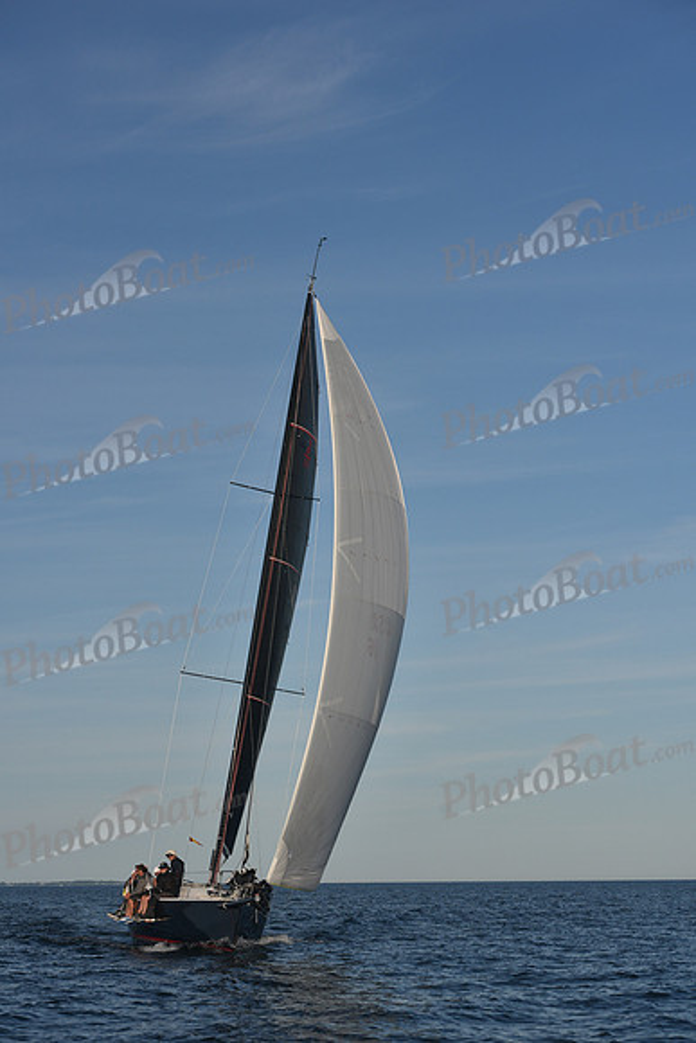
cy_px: 522
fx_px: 2318
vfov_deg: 25.4
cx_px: 348
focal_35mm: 80
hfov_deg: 17.1
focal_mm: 80
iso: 250
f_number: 7.1
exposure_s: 1/800
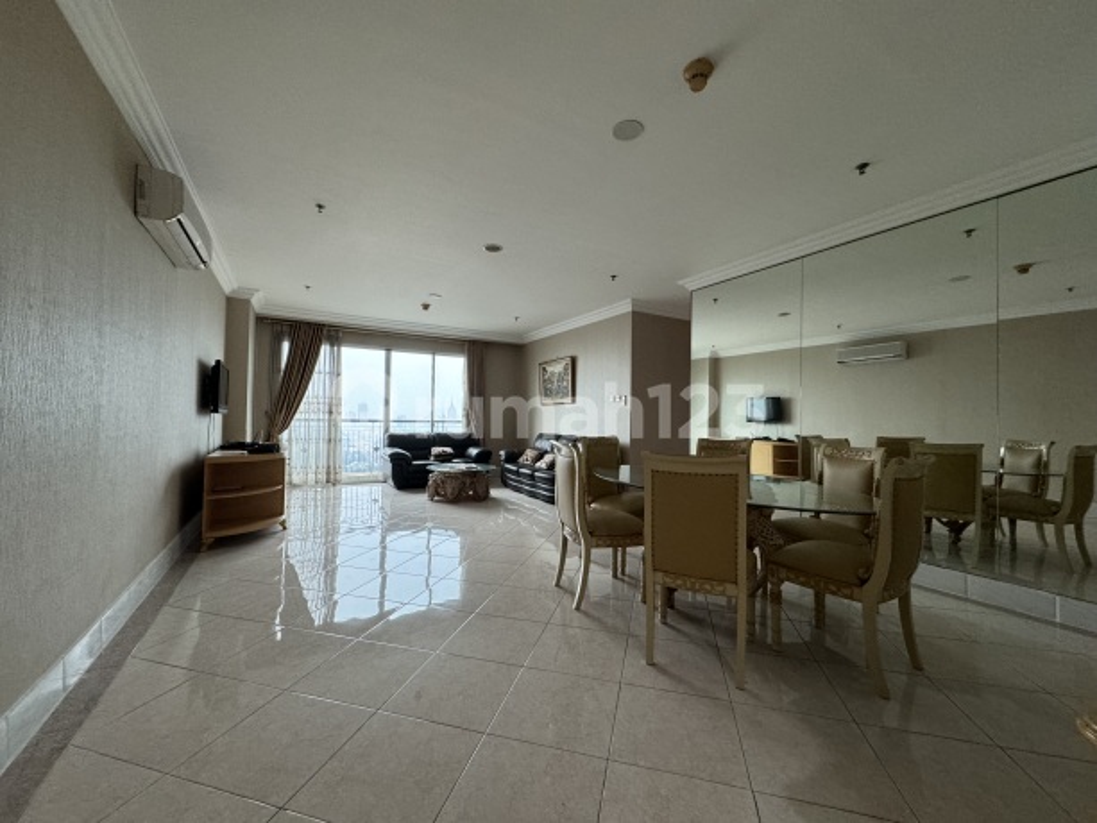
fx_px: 444
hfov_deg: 102.1
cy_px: 412
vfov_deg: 85.7
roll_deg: -0.5
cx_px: 548
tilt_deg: +1.2
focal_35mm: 14
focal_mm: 2.22
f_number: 2.2
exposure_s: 1/99
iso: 250
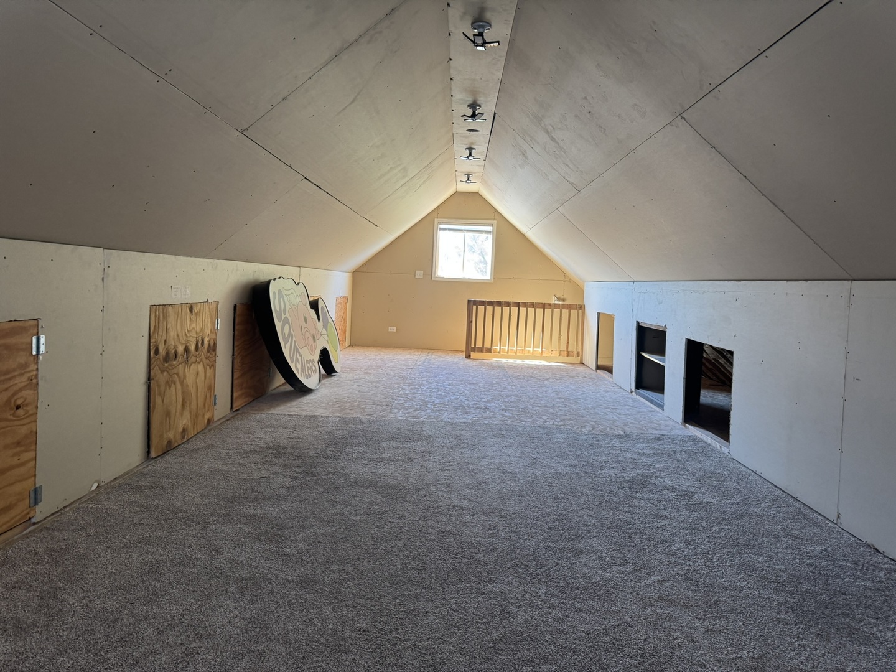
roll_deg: -1.6
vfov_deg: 56.8
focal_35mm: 24
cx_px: 448
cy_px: 336
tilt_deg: -2.7
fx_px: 621
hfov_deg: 71.6
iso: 200
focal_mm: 6.76
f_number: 1.78
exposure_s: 1/110
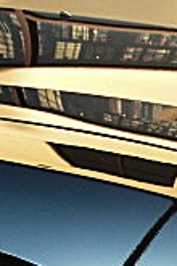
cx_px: 164
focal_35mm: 145
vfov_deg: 13.8
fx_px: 1069
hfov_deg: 9.4
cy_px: 305
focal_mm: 6.3
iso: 100
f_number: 2.8
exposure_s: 1/125
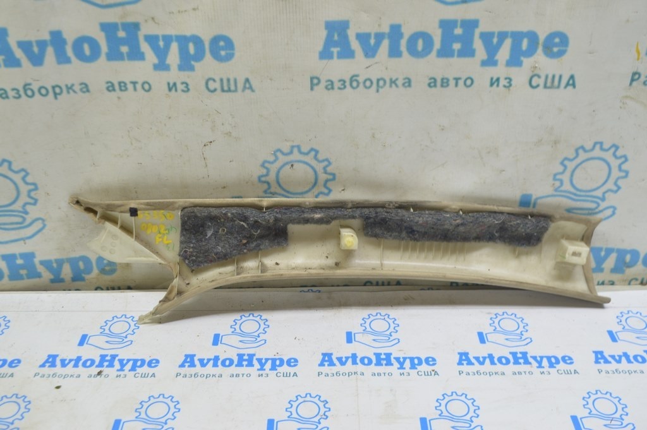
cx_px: 324
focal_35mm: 38
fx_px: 673
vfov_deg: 35.4
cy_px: 215
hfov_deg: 51.3
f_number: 5.6
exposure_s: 1/20
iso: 400
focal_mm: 25
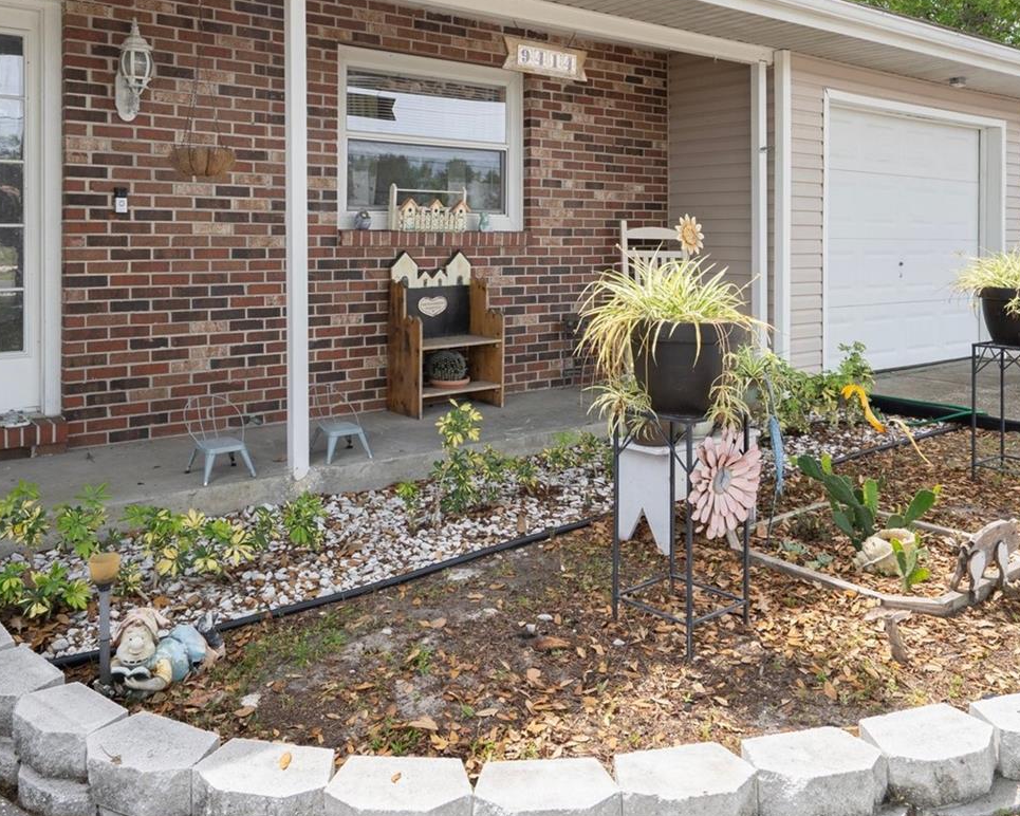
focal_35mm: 28
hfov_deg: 62.1
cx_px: 476
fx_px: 845
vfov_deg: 50.8
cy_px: 285
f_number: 9
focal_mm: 18
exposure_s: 1/30
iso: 320
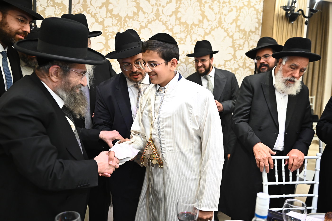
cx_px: 166
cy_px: 110
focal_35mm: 31
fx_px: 286
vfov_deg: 42.3
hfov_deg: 60.3
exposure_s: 1/160
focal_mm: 31
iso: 2500
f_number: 3.2
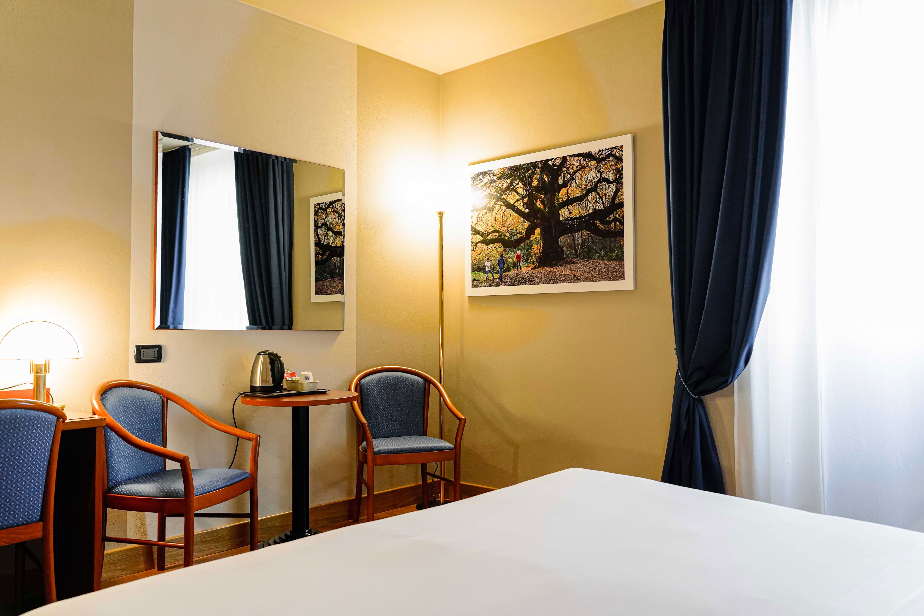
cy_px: 308
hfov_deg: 65.5
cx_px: 462
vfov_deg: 46.4
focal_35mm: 28
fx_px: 719
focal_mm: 28
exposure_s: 1/60
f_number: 4
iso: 1000
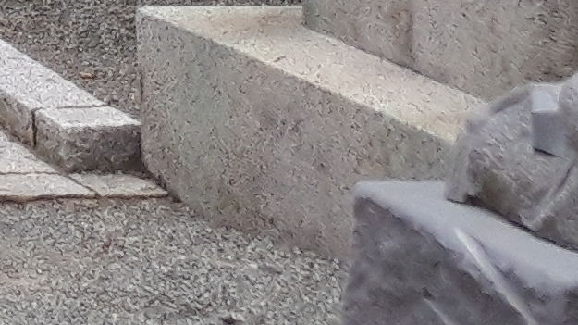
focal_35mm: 217
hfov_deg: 8.4
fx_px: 3325
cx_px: -1139
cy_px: -1008
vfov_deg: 5.0
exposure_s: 1/690
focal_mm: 3.6
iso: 40
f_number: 1.9
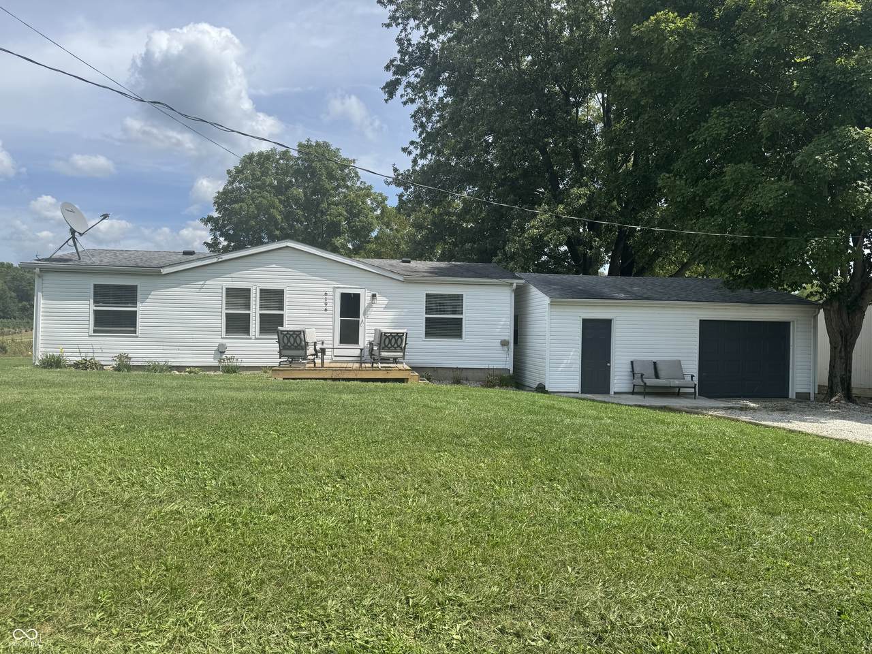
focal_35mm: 24
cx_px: 436
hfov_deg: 71.6
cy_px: 327
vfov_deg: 56.8
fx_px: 605
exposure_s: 1/3802
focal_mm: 6.76
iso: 80
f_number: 1.78
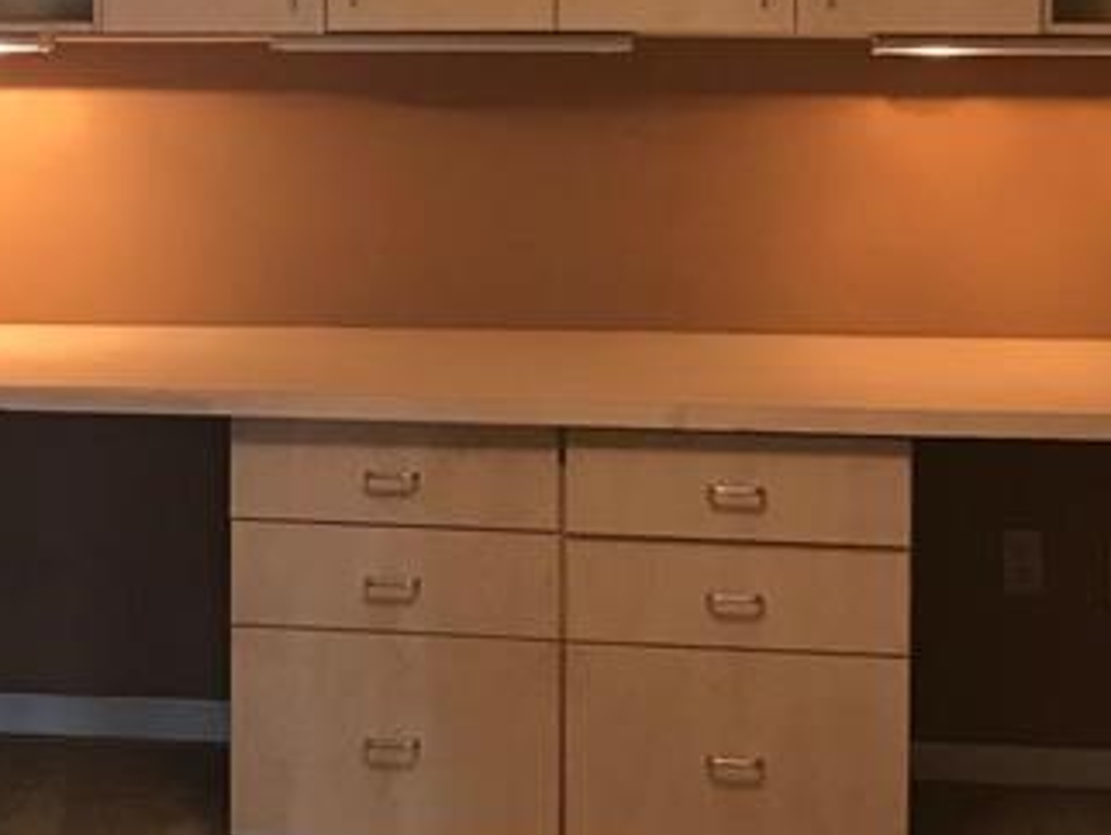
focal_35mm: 89
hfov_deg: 21.8
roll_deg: +0.3
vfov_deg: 16.4
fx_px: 2859
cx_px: 259
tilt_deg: -3.3
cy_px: 90
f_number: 1.8
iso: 64
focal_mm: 3.99
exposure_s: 1/15
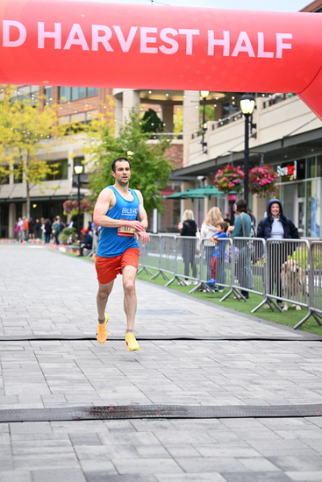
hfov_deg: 19.2
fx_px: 952
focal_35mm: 71
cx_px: 161
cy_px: 241
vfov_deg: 28.4
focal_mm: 71
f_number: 2.8
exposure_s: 1/1600
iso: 1600
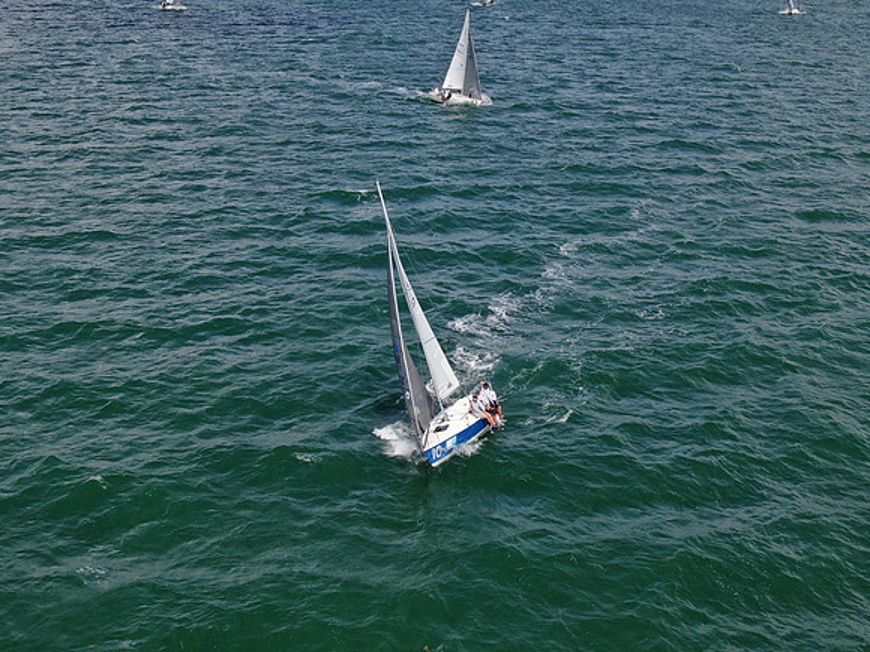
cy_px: 326
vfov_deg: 30.3
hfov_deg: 39.7
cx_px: 435
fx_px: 1206
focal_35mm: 48
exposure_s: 1/1000
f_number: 3.8
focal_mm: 8.6
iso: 100
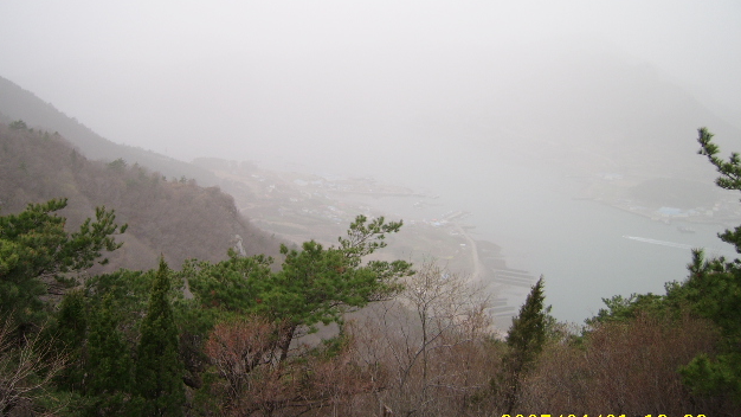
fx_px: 766
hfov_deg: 51.6
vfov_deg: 30.4
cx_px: 363
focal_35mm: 39
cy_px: 174
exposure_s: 1/210
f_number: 2.8
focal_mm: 5.95
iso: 50
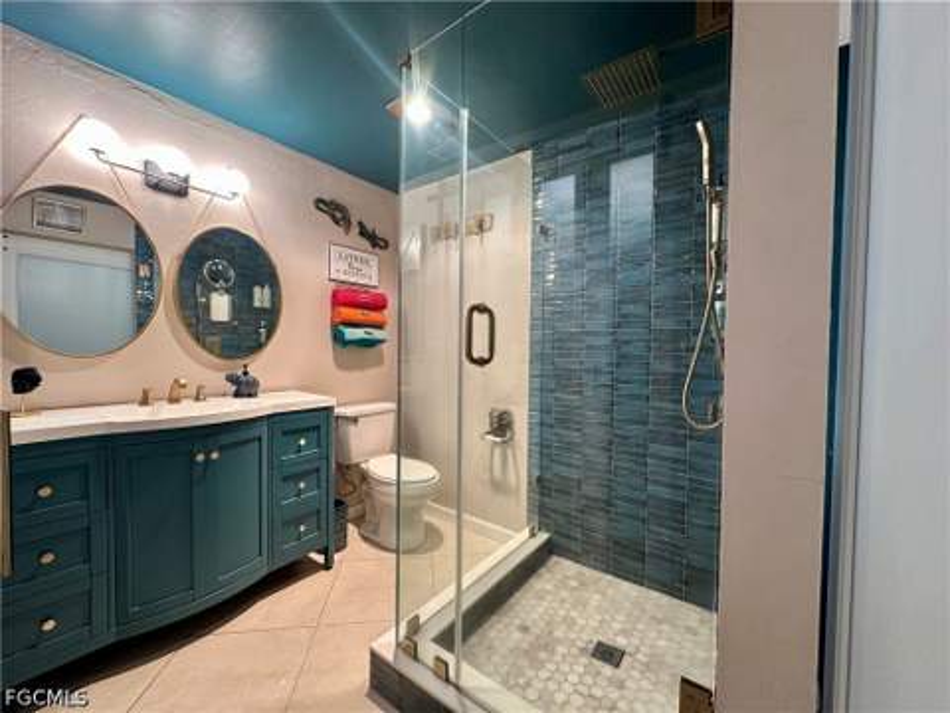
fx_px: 384
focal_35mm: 14
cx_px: 475
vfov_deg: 85.7
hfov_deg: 102.1
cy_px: 356
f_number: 2.2
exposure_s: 1/60
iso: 160
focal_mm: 2.22
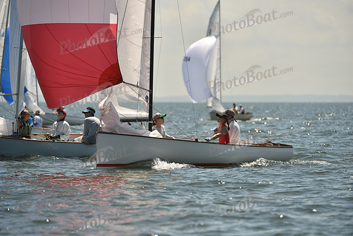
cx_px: 176
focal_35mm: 340
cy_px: 118
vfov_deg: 4.0
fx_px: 3335
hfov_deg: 6.1
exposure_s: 1/2000
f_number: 5.6
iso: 250
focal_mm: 340
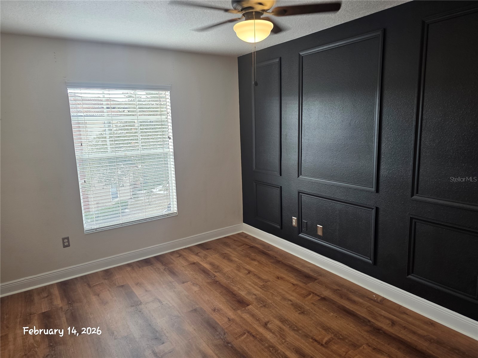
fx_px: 318
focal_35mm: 23
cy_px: 179
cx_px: 239
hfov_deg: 73.9
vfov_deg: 58.9
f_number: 1.7
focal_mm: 6.3
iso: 125
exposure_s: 1/120
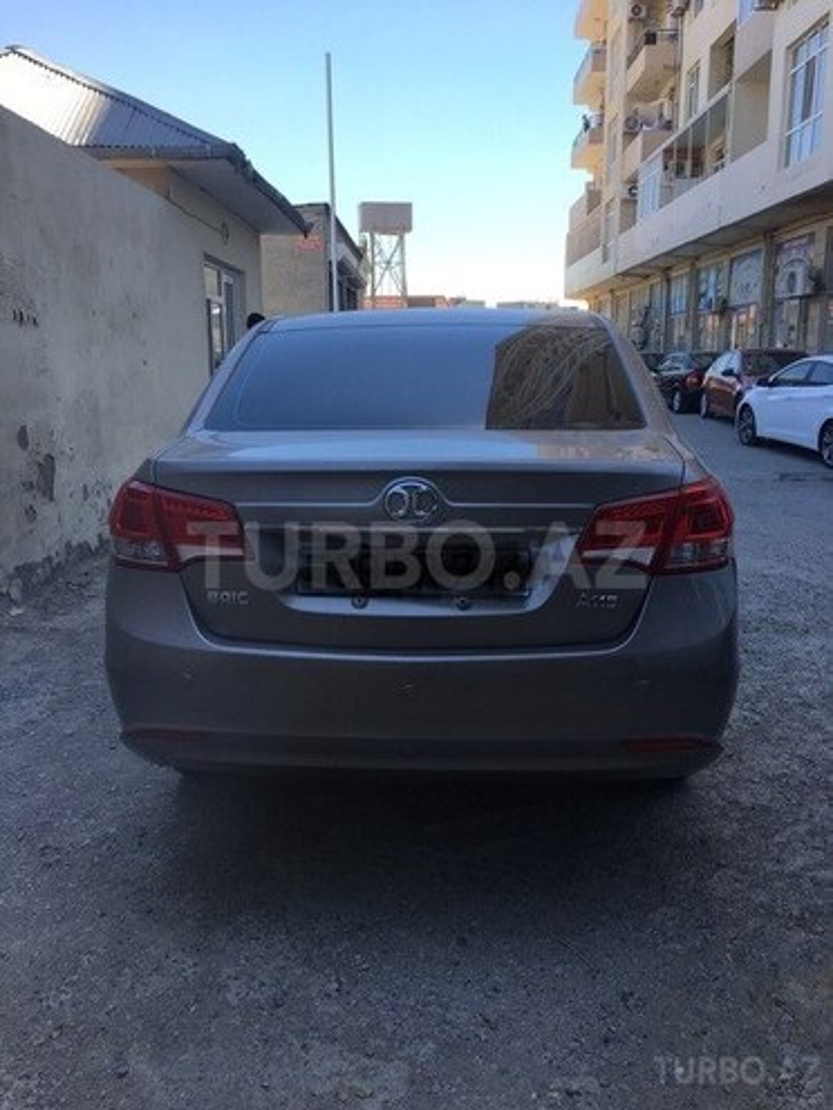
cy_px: 555
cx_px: 416
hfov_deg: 48.2
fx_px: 930
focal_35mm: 29
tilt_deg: -10.7
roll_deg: -0.2
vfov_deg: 61.7
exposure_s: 1/635
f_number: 2.2
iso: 25
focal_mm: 4.15
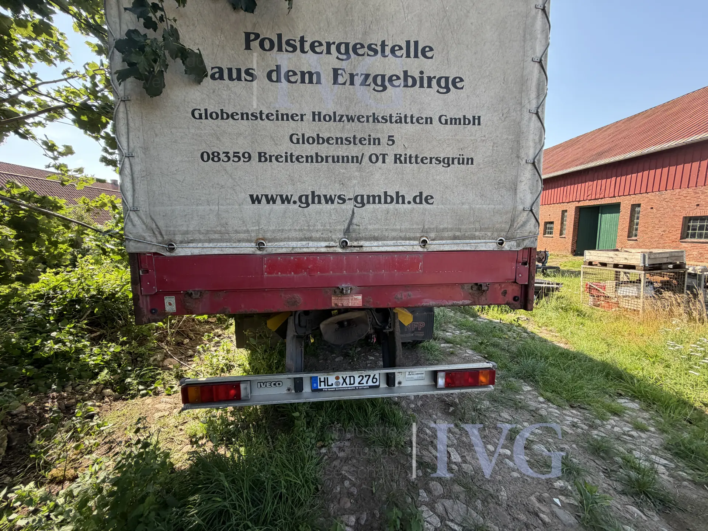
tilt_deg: -6.7
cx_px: 354
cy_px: 266
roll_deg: +3.7
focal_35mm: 14
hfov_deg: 102.1
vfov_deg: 85.7
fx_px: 286
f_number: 2.2
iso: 50
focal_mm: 2.22
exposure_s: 1/227
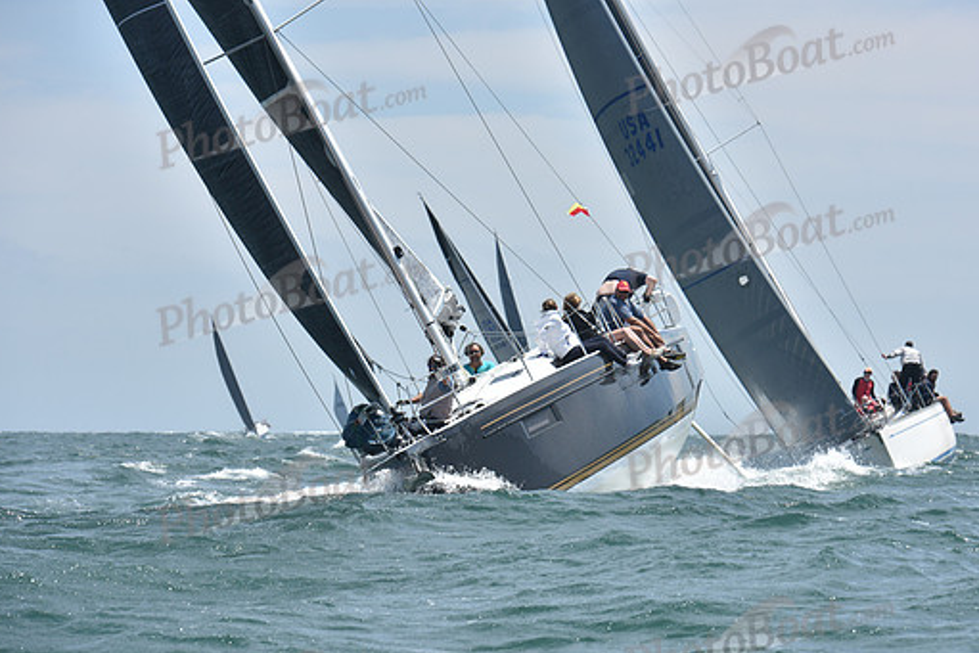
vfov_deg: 7.8
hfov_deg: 11.7
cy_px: 369
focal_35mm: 176
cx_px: 527
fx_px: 4787
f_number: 7.1
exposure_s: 1/1250
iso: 250
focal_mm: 155
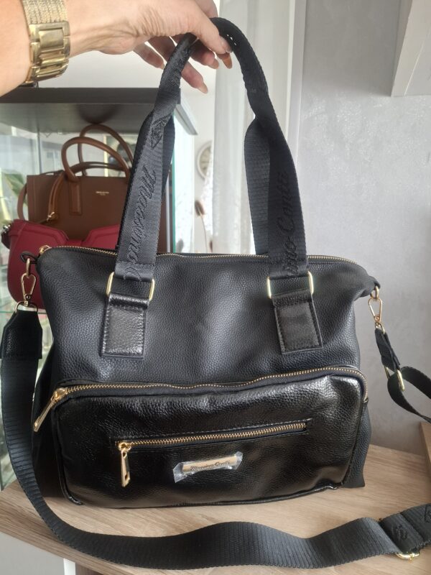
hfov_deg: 58.9
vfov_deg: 73.9
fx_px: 382
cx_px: 216
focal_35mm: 23
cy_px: 288
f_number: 1.8
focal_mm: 5.54
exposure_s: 1/60
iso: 160
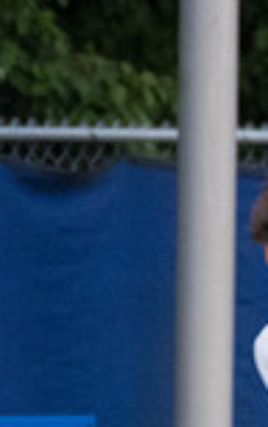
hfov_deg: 0.5
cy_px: 522
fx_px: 29623
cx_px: 787
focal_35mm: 2542
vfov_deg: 0.8
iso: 3200
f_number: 5.6
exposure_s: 1/2000
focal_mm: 440
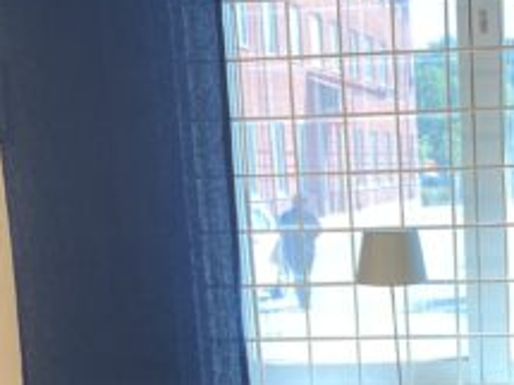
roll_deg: +2.3
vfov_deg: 14.9
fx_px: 1380
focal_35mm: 93
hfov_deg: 20.7
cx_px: 457
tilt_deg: -14.6
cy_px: 543
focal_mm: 4.25
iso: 80
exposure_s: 1/50
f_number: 1.8
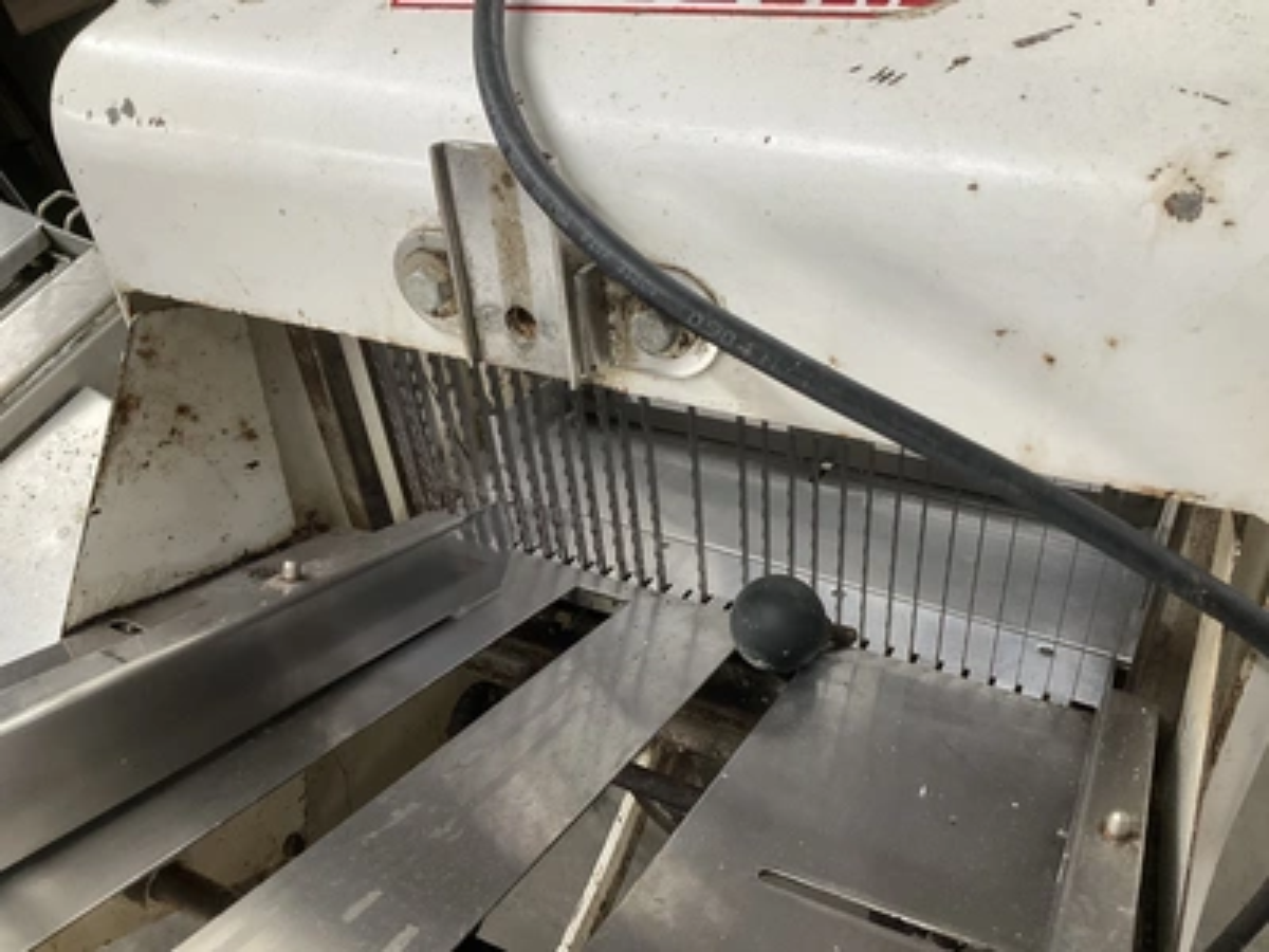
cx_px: 634
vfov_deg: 48.2
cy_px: 476
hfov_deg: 61.7
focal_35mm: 29
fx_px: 1063
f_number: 1.8
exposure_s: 1/60
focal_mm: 3
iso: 80
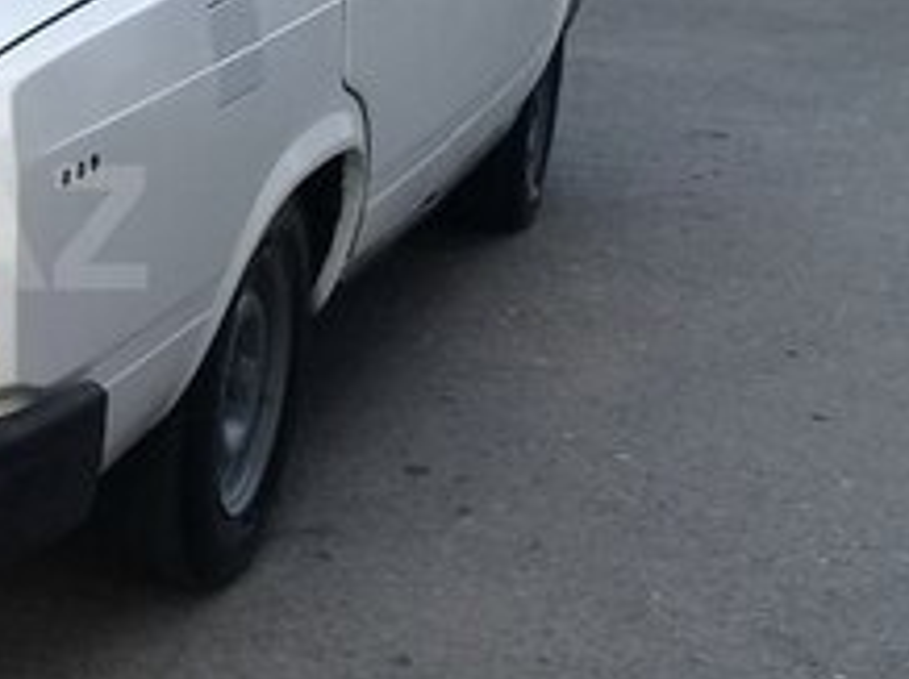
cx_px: -279
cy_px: 227
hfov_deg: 19.3
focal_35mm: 94
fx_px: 2466
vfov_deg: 15.7
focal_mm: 3.3
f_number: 2.2
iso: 50
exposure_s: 1/122
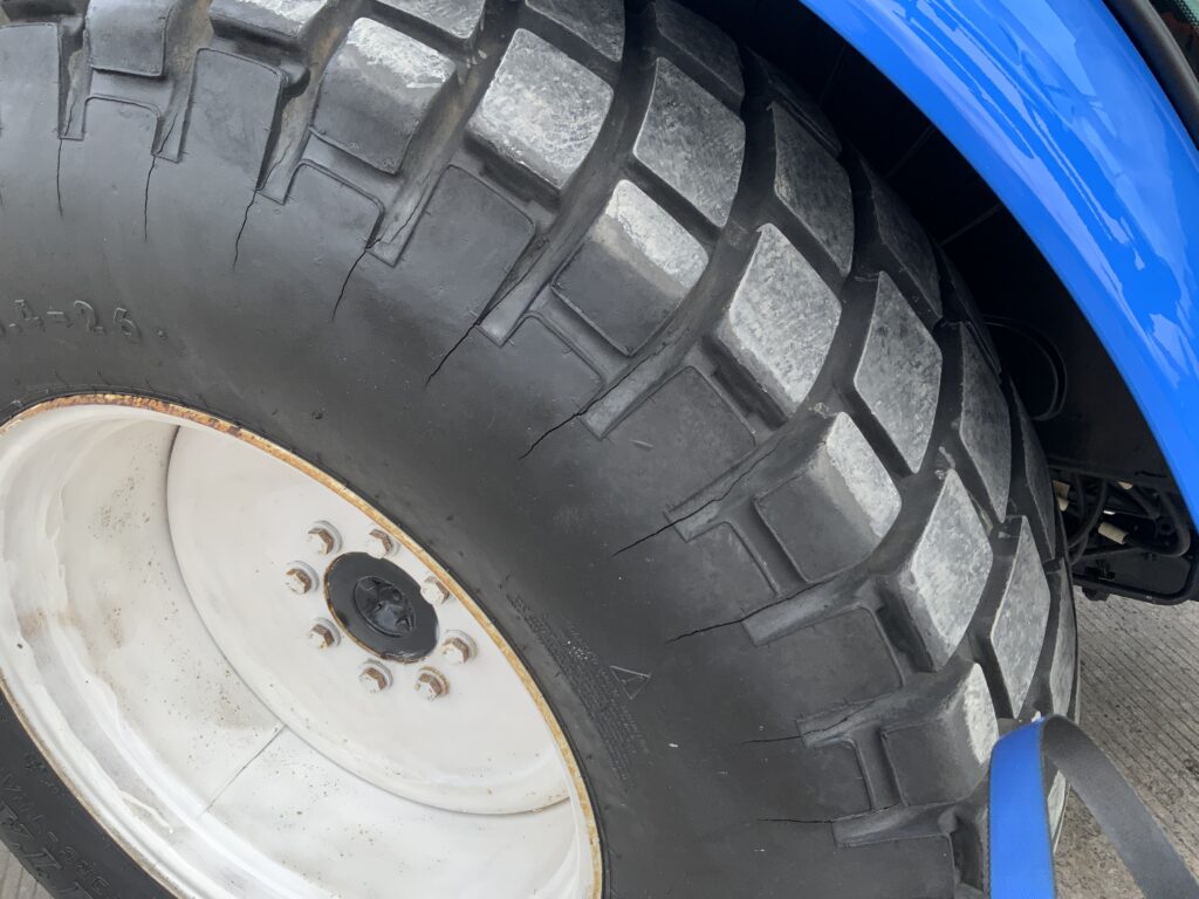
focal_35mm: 29
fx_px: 1004
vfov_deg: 48.2
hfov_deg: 61.7
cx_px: 600
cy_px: 450
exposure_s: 1/580
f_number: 1.8
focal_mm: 3
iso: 16
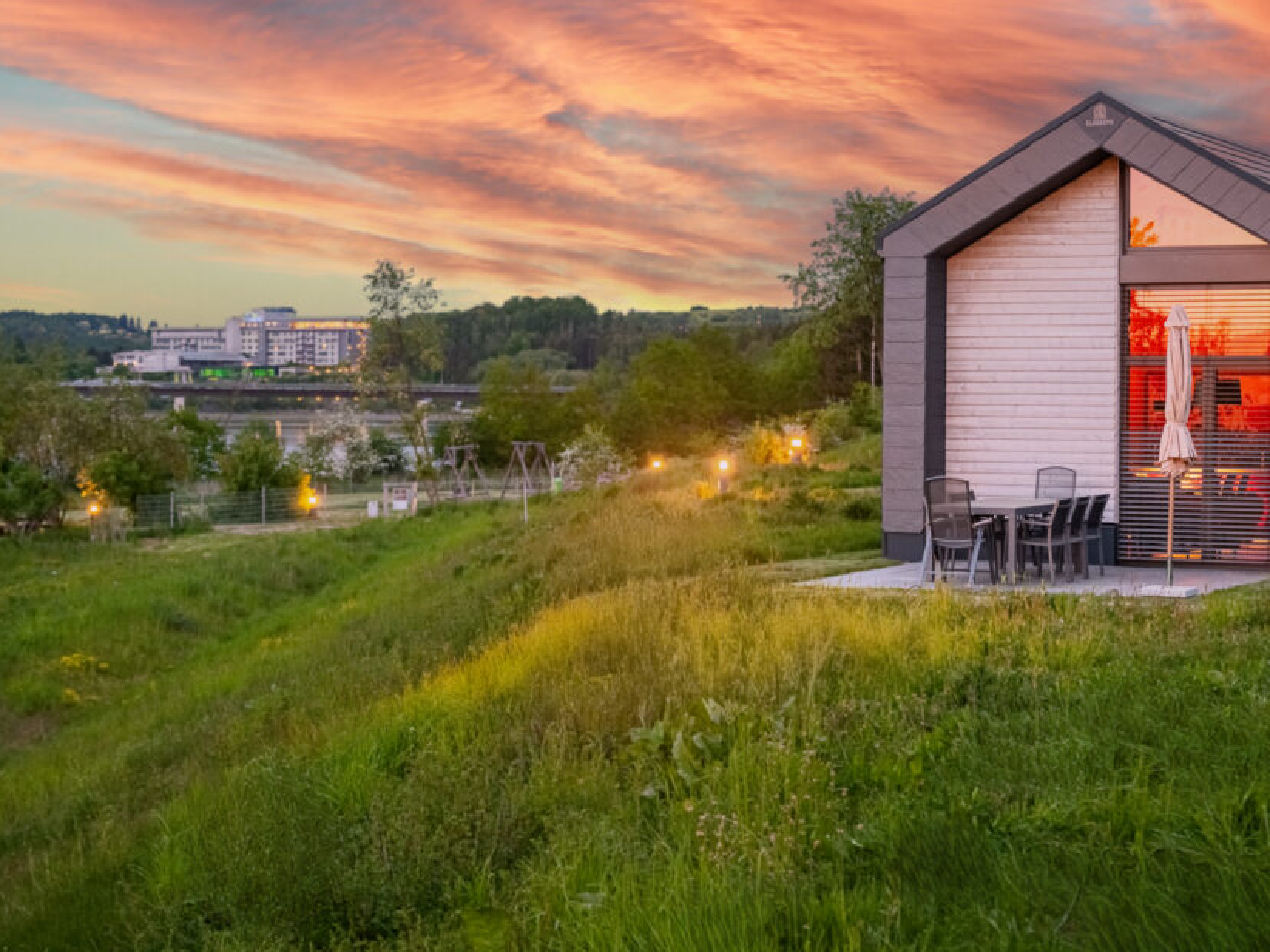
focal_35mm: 66
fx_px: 2421
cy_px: 398
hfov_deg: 29.4
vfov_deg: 22.2
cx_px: 679
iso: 3200
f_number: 5
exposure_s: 1/500
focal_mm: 47
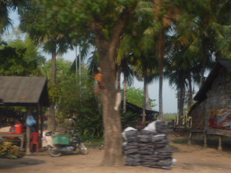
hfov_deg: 42.7
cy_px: 133
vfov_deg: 32.2
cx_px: 142
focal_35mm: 44
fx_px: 294
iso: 80
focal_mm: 4.4
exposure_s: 1/160
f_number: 2.8
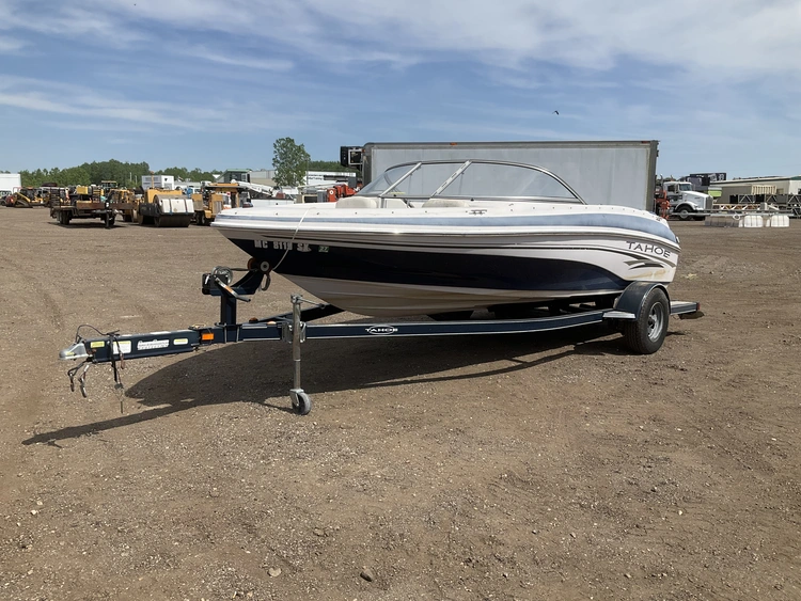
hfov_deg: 61.6
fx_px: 671
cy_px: 300
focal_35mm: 29
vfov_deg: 48.3
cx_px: 400
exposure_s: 1/2320
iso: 25
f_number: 1.8
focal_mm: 3
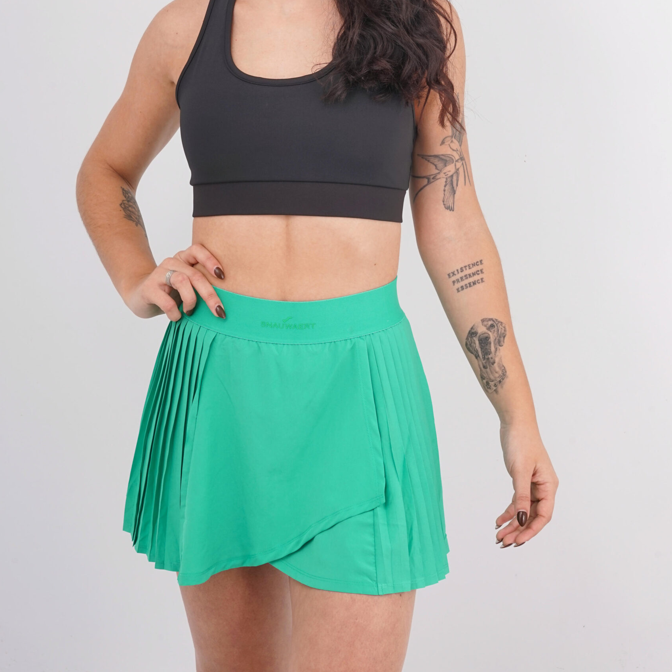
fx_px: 2196
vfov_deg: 17.3
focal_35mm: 100
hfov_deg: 17.4
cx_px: 336
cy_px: 184
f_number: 14
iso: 160
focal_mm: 78
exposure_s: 1/125
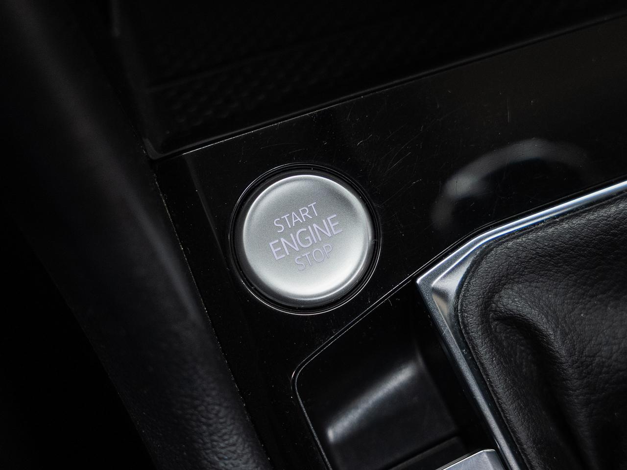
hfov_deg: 27.1
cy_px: 238
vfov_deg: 20.5
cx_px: 305
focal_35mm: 72
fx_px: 1302
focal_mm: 48.7
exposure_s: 1/50
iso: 800
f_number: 3.5
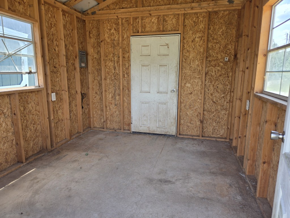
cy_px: 109
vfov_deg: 58.9
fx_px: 193
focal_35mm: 23
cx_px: 145
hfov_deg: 73.9
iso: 40
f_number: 1.8
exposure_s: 1/180
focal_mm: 5.4
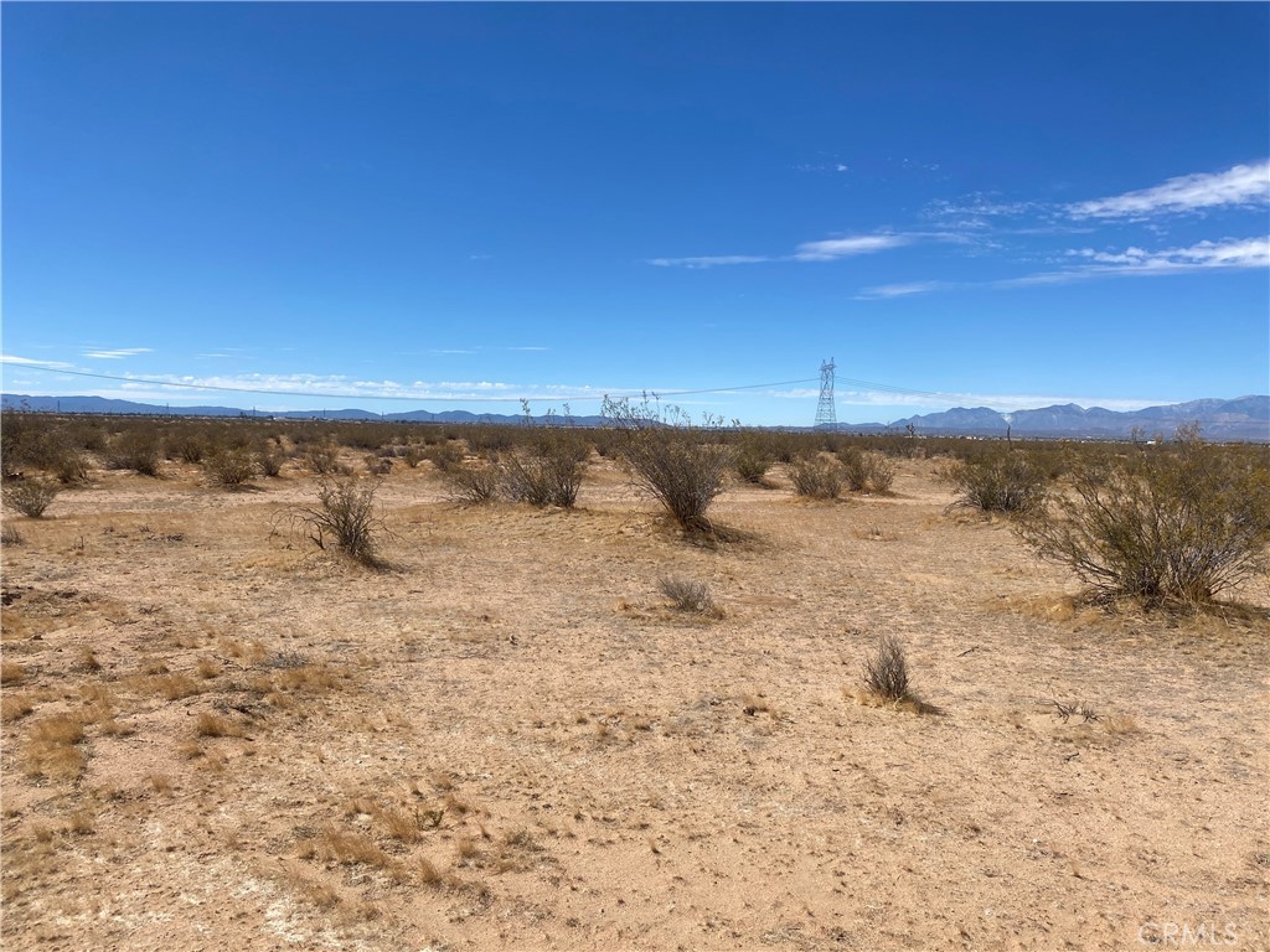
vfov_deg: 53.1
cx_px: 635
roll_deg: -1.7
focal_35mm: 26
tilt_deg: -1.0
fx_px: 954
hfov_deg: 67.3
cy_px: 476
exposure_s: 1/4608
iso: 32
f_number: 1.8
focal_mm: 4.25
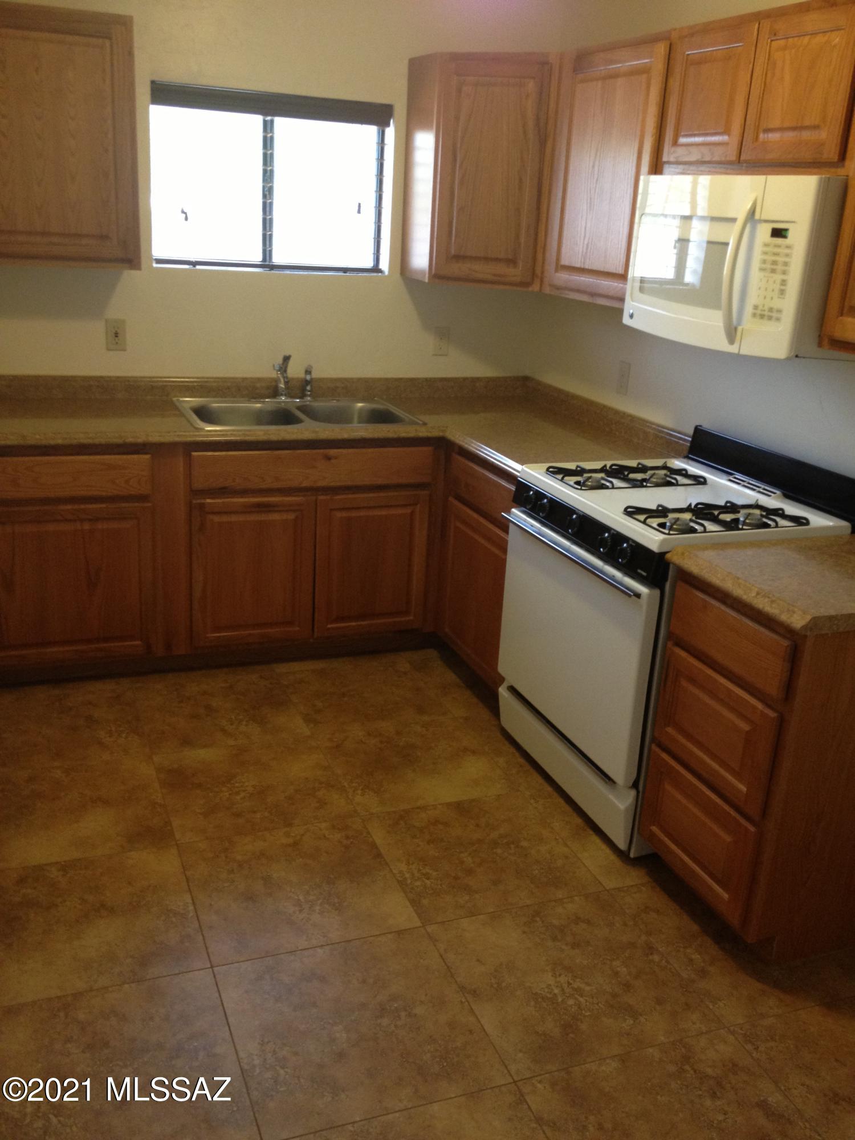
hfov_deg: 40.7
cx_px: 428
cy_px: 570
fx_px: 1153
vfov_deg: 52.6
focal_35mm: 35
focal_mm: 4.28
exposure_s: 1/20
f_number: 2.4
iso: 160
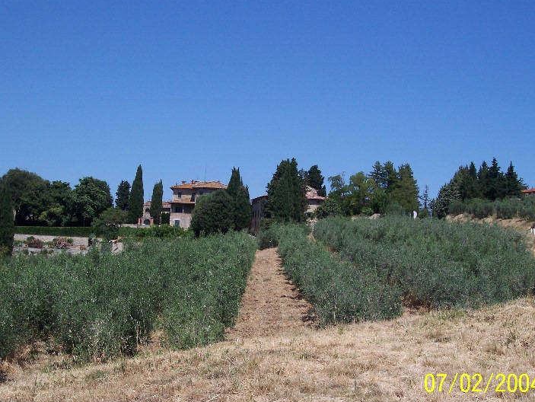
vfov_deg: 25.2
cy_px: 212
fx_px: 897
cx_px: 268
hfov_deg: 33.2
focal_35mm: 58
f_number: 5.6
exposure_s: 1/1000
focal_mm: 10.7
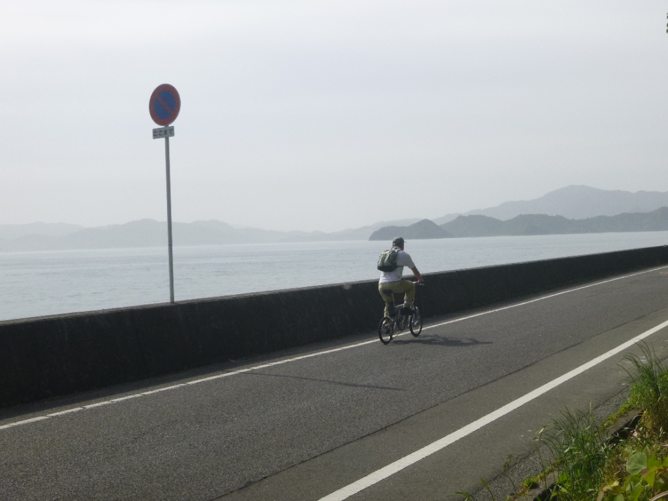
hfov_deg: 49.0
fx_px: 733
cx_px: 334
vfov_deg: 37.7
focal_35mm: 38
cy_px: 250
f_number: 4.5
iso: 100
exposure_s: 1/500
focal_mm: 6.8
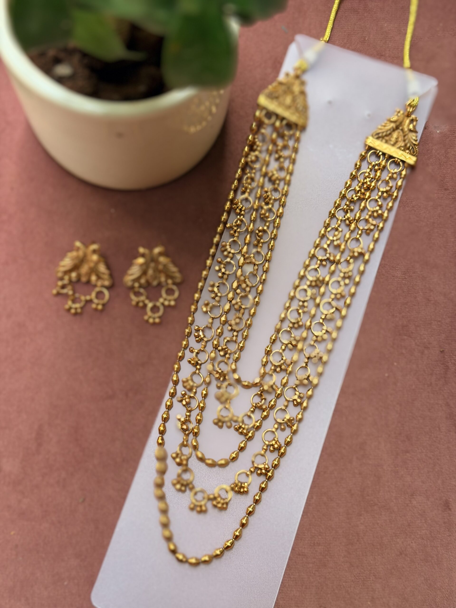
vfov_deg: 39.7
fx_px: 843
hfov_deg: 30.3
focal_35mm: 48
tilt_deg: -76.5
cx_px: 228
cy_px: 304
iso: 100
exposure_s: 1/96
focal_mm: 6.76
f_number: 1.78
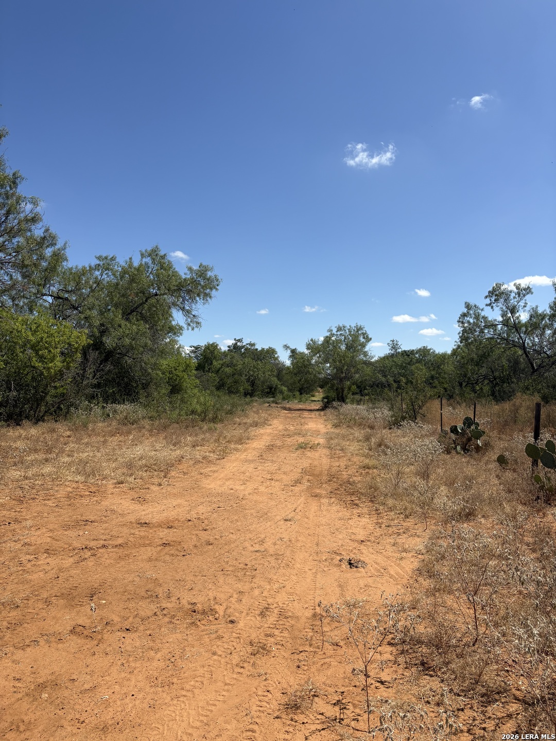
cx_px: 278
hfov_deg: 53.1
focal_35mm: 26
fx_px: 557
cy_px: 370
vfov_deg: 67.3
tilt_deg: +1.4
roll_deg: -1.9
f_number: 1.6
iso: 50
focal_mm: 5.96
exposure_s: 1/4065
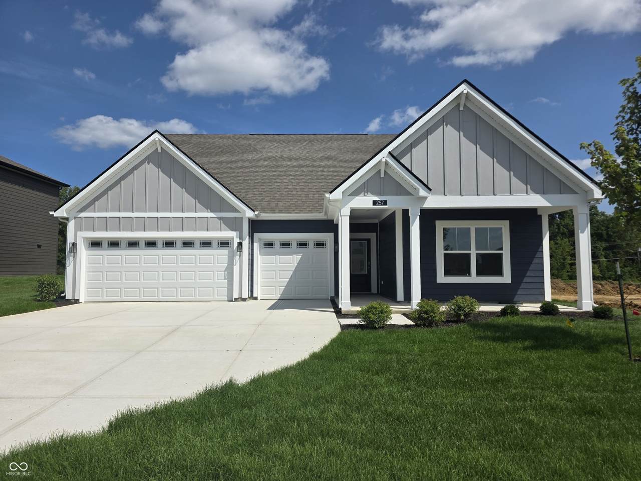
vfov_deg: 58.9
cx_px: 320
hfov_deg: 73.9
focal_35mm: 23
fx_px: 426
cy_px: 240
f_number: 1.7
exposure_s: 1/7944
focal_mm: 6.3
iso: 64
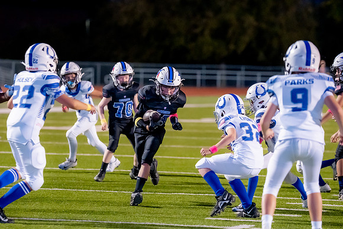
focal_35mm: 252
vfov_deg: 5.5
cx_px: 169
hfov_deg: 8.2
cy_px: 112
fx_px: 2399
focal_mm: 150
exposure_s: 1/1000
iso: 3200
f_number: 2.8
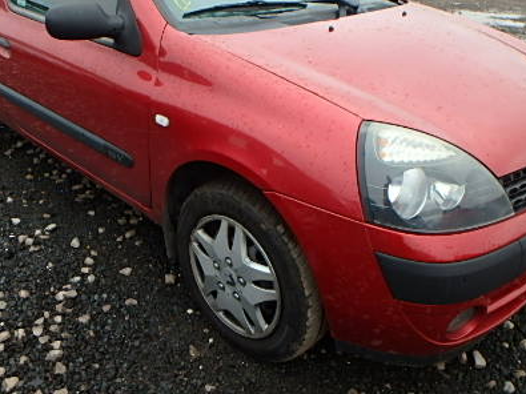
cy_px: 117
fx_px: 516
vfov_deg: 41.0
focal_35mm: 34
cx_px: 254
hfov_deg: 54.0
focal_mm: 3.7
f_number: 3.5
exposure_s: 1/200
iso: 125
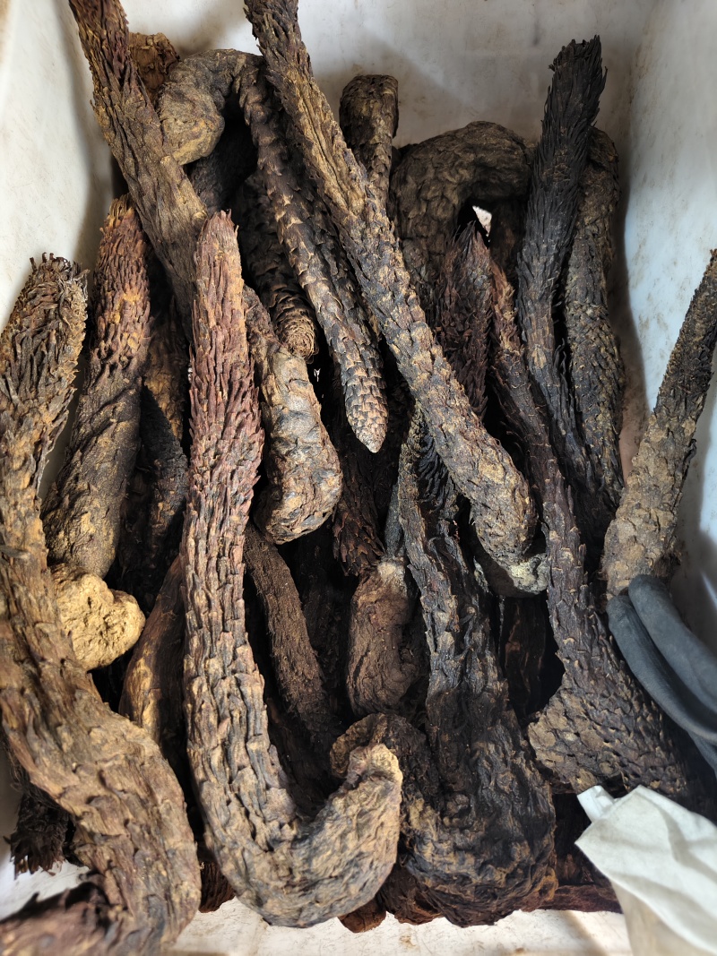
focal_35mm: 23
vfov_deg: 73.9
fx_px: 635
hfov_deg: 58.9
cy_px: 478
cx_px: 358
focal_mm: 5.56
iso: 758
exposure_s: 1/33.3
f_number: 1.88
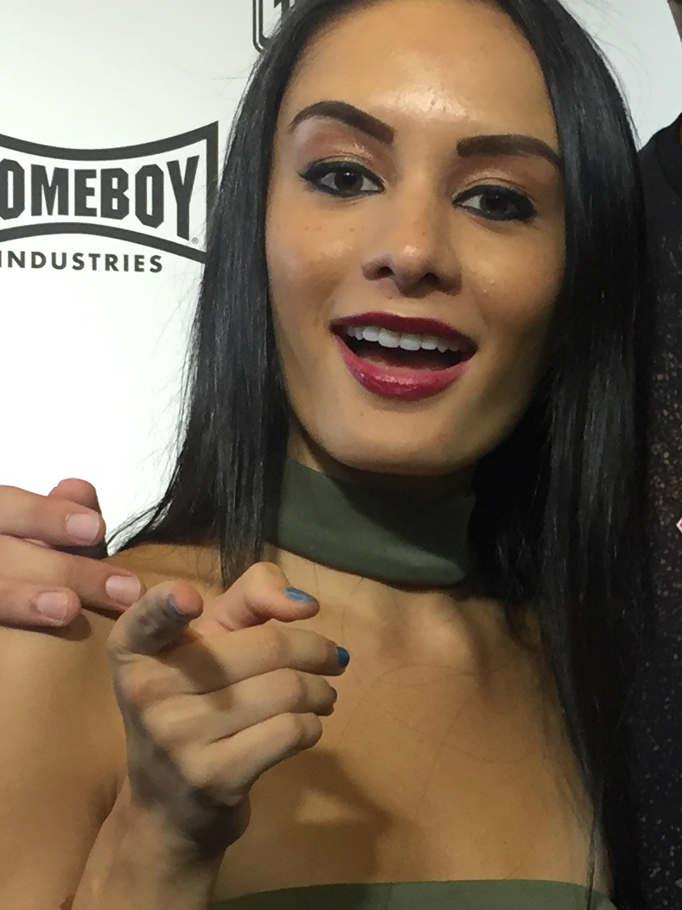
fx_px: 2364
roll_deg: -0.9
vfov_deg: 21.6
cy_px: 650
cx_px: 690
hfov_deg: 16.1
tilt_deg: -1.4
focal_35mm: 90
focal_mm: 4.15
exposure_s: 1/30
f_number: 2.2
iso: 64
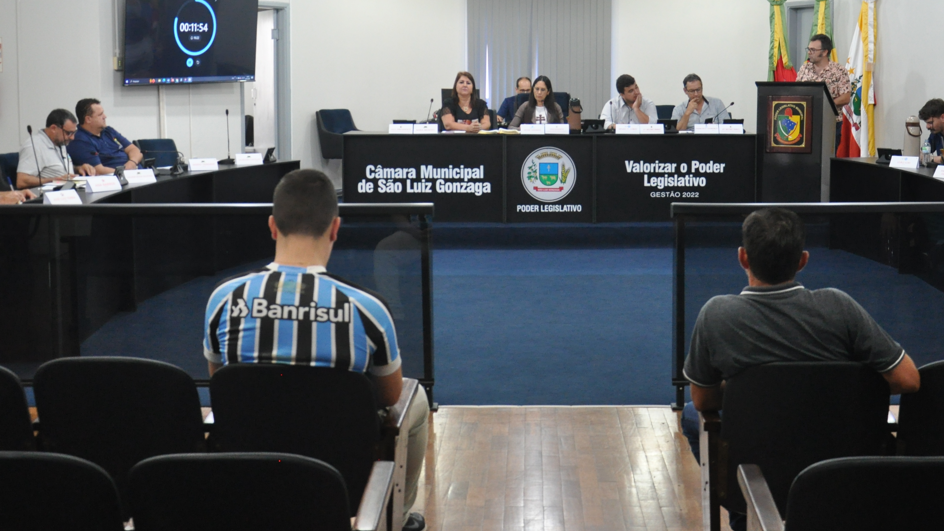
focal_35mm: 50
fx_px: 1252
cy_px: 160
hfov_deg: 41.2
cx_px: 535
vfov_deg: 23.8
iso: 1000
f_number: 4
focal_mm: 22
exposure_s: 1/60
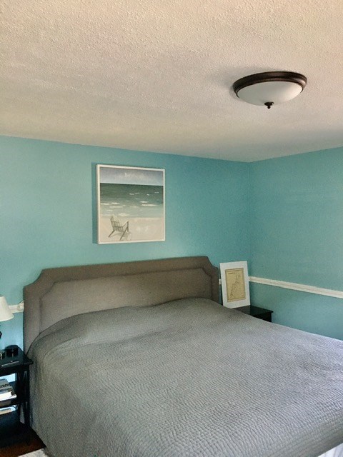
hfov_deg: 48.2
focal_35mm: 29
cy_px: 228
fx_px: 383
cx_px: 172
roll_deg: +0.3
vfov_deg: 61.7
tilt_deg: -0.8
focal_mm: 4.15
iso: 200
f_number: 2.2
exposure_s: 1/20
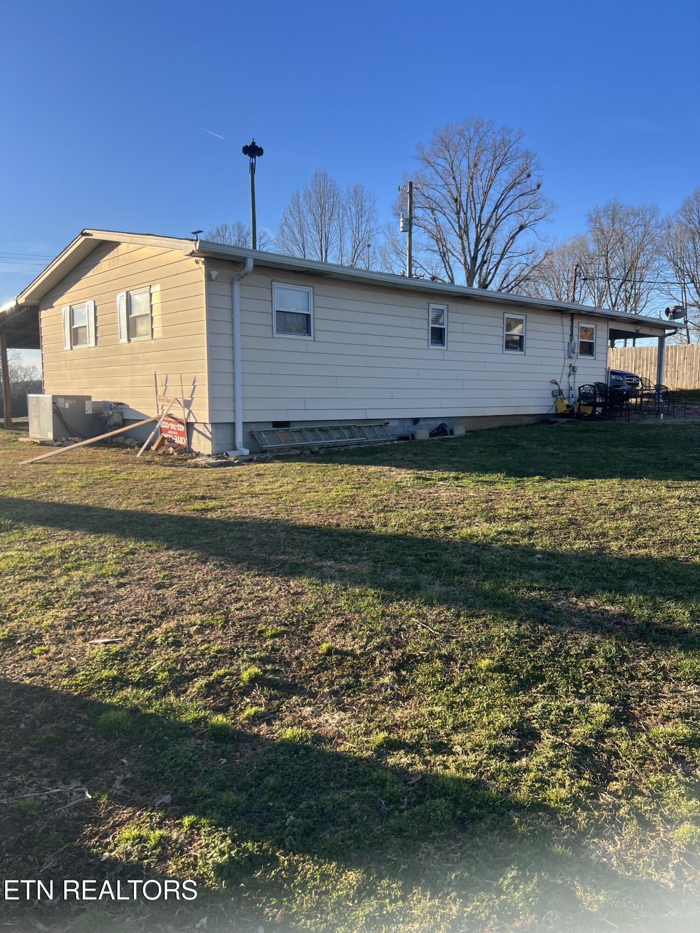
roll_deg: +0.2
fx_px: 701
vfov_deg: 67.3
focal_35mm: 26
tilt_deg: -4.8
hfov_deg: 53.1
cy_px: 466
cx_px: 350
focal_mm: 5.7
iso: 50
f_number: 1.5
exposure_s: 1/1698
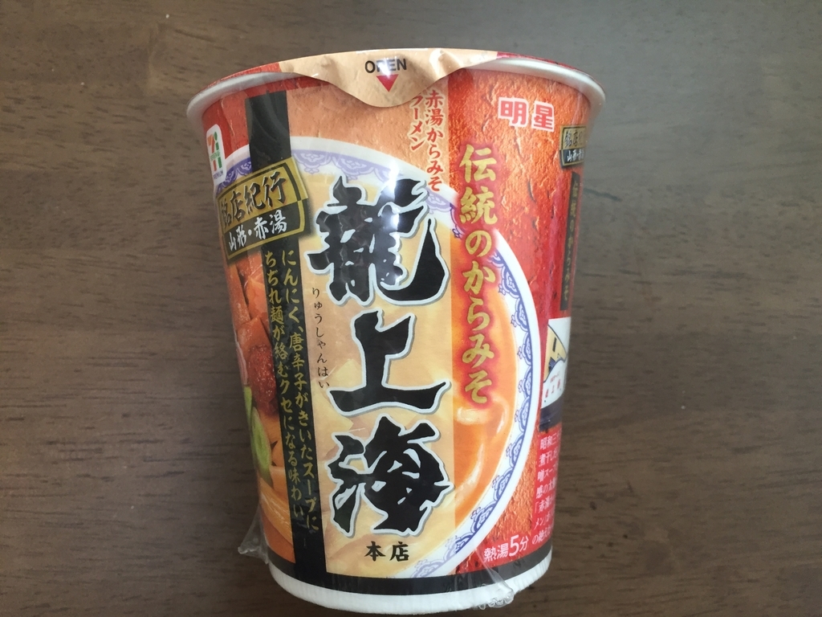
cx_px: 411
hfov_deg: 61.7
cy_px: 308
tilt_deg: -80.8
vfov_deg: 48.2
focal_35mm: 29
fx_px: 689
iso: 100
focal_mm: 4.15
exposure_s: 1/30
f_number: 2.2
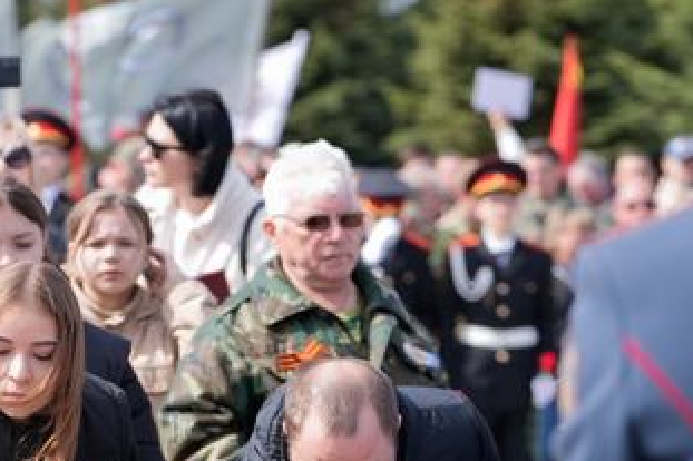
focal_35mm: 270
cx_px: 64
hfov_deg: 7.6
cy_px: 443
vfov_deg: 5.1
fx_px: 5195
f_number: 4
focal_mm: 120
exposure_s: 1/1600
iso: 320
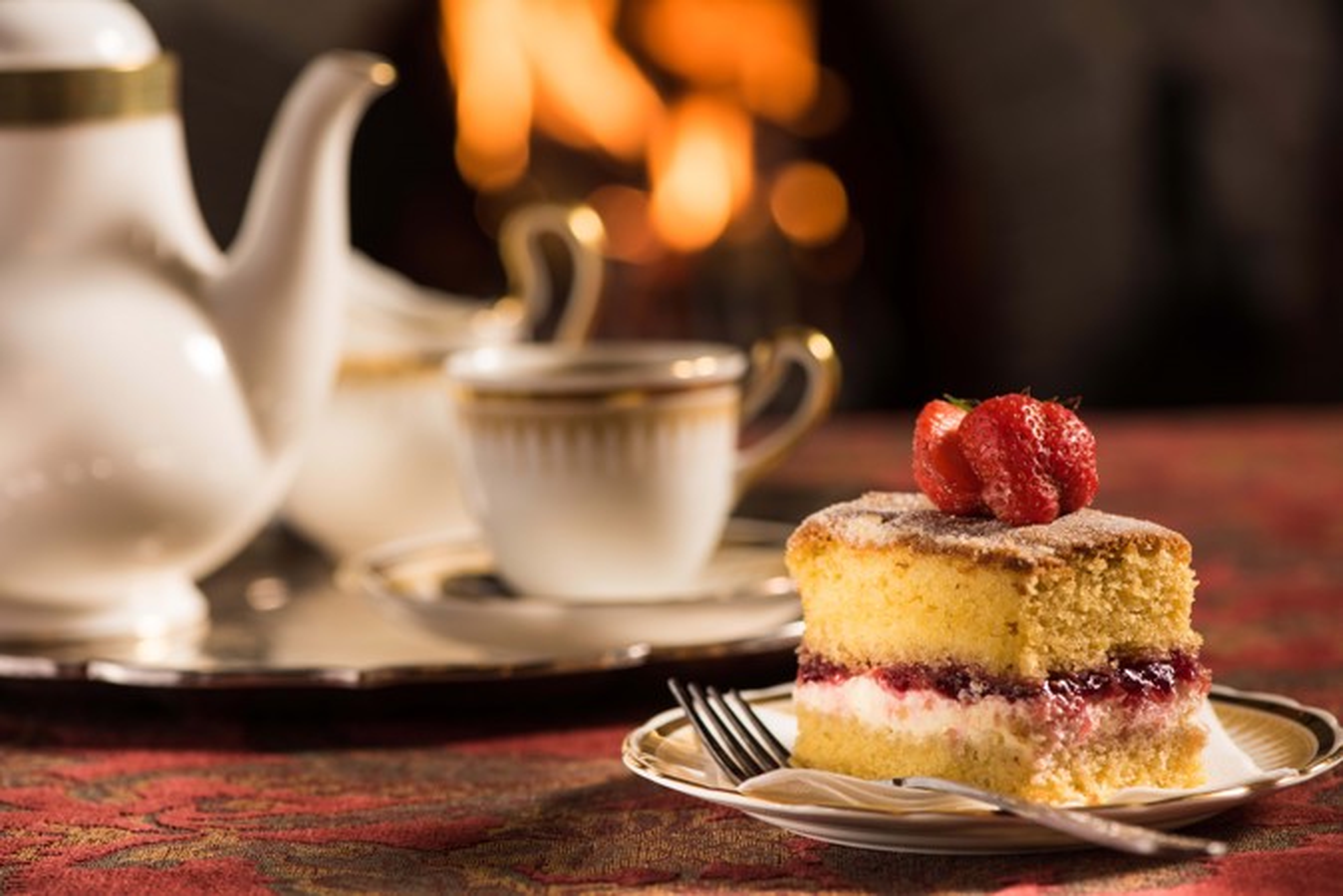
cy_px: 448
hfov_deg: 19.4
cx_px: 672
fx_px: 3919
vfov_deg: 13.1
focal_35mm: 105
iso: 200
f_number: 5.6
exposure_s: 1/30
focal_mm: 105
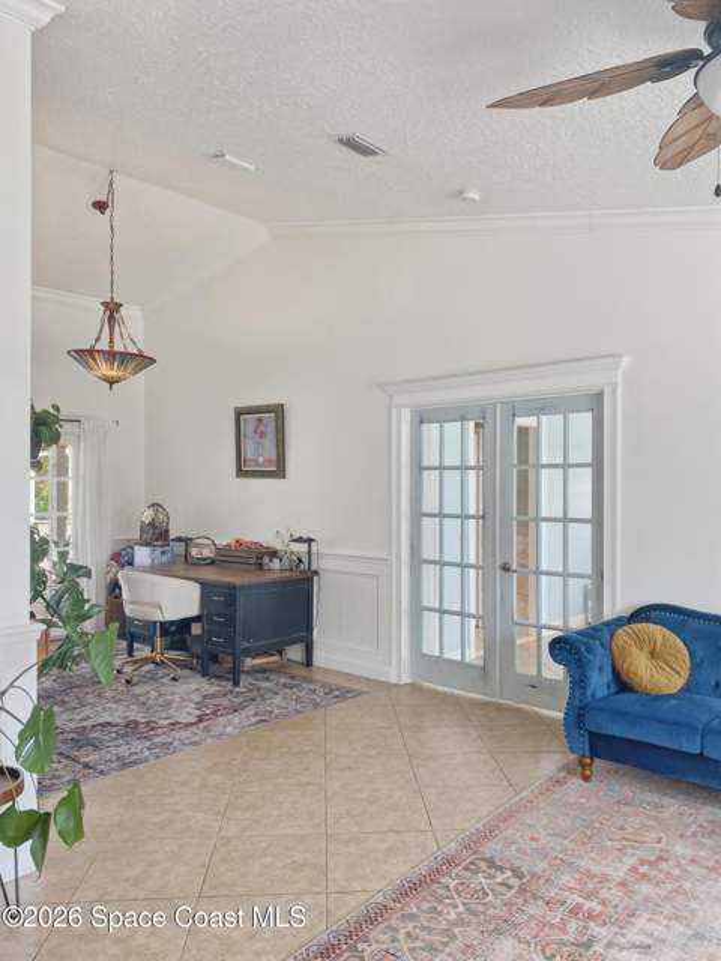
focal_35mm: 26
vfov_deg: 67.3
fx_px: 722
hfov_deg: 53.1
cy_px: 480
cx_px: 360
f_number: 1.8
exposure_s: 1/120
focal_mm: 4.2
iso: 100
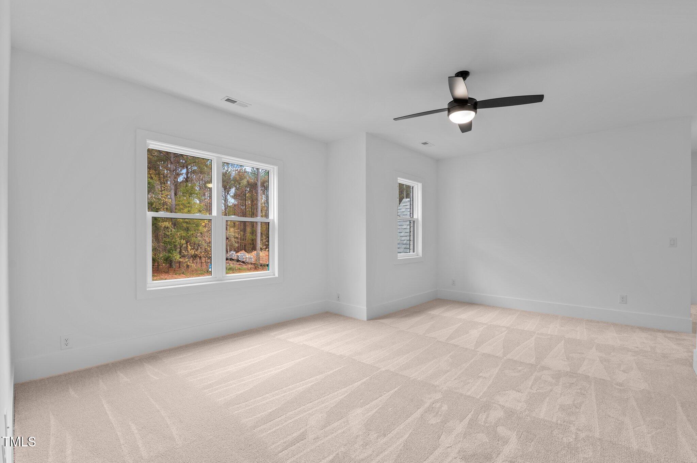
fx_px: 290
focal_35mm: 15
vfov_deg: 77.2
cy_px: 232
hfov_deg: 100.4
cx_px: 348
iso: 400
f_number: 6.3
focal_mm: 15
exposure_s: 1/13
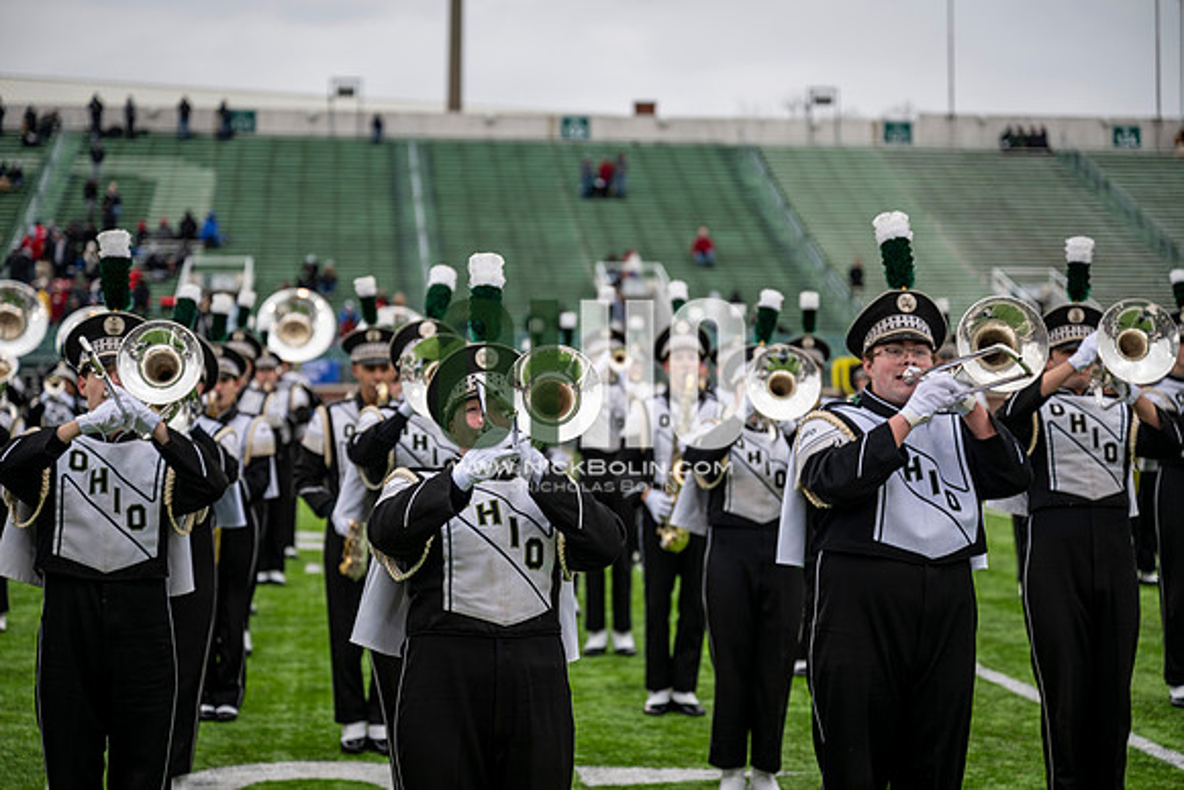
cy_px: 395
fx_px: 2303
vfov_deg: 19.5
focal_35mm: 70
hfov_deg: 28.8
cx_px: 592
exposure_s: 1/500
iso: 100
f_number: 2.8
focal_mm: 70
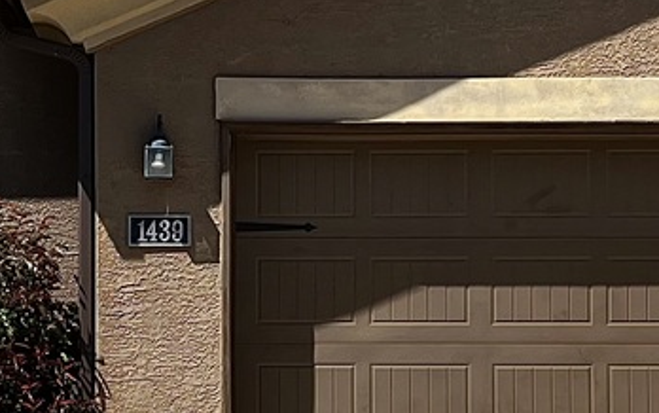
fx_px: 2049
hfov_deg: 18.2
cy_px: 286
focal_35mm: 114
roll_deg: -0.1
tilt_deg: +2.0
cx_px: 174
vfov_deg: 11.5
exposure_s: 1/5882
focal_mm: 5.7
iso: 50
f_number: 1.5
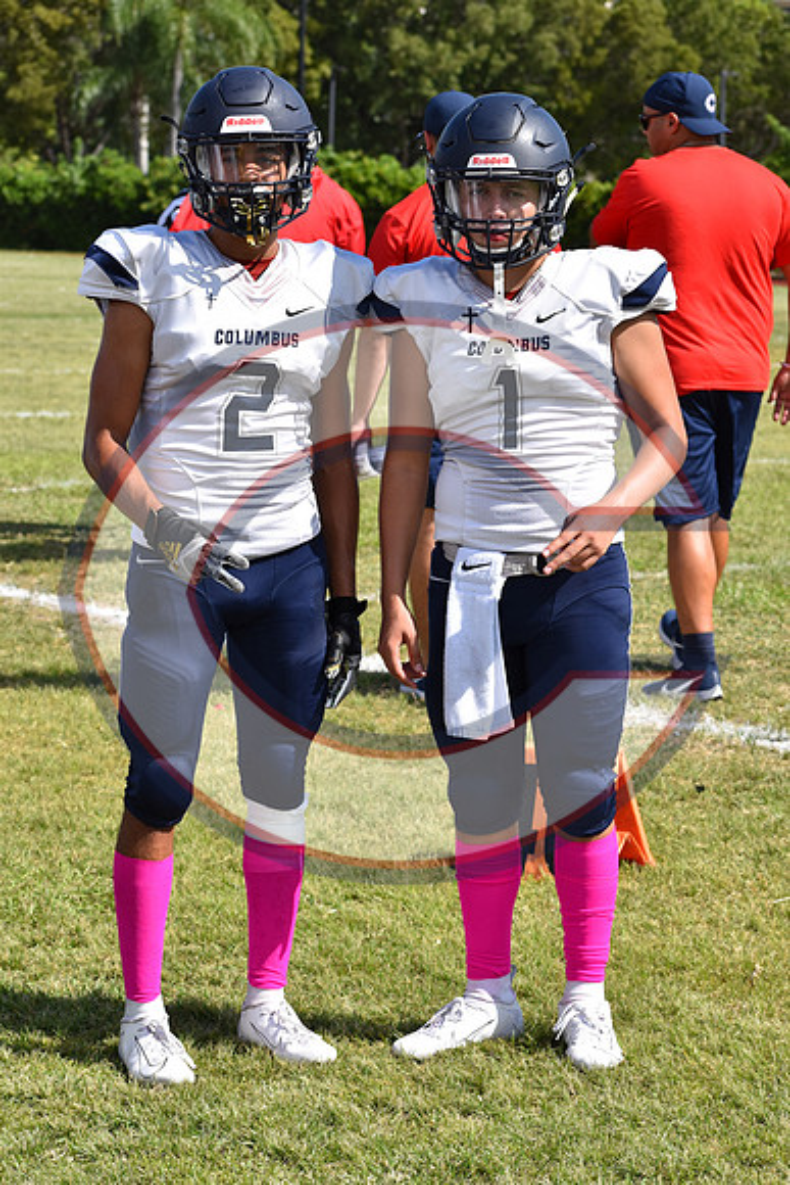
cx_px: 395
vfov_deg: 16.1
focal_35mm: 128
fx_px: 4194
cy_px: 592
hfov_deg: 10.8
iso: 200
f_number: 7.1
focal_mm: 85
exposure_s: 1/800
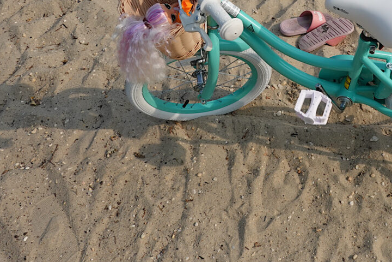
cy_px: -3
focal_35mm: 50
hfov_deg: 37.8
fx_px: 544
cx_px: 328
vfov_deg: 25.6
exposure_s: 1/500
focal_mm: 9
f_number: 5.6
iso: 100
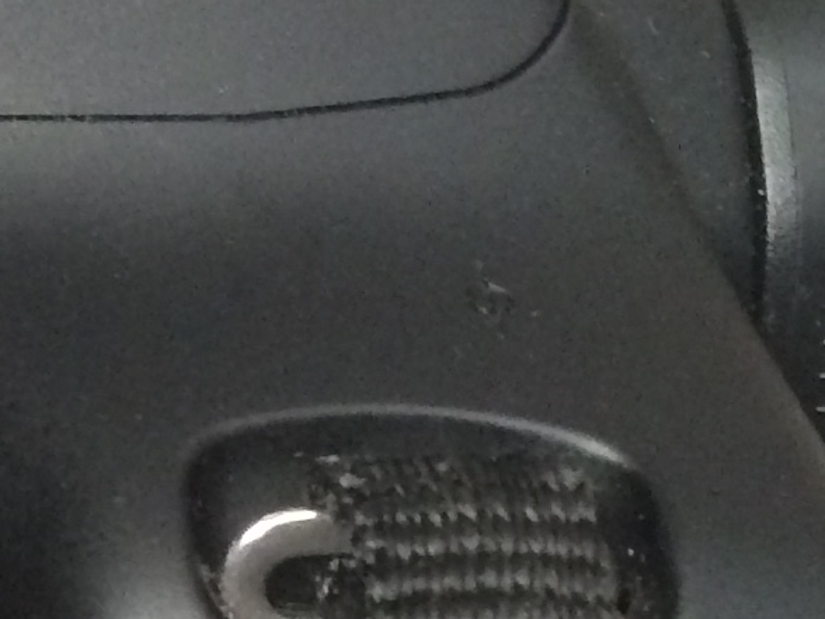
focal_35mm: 161
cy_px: 208
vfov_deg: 9.2
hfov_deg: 11.0
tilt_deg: -18.1
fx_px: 3837
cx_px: -915
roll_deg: +1.5
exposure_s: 1/30
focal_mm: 4.15
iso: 250
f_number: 2.2
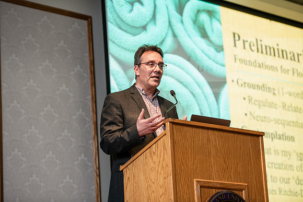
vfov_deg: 14.0
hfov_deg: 20.8
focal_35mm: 98
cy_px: 101
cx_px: 152
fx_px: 825
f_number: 3.2
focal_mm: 98
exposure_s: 1/200
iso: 1000
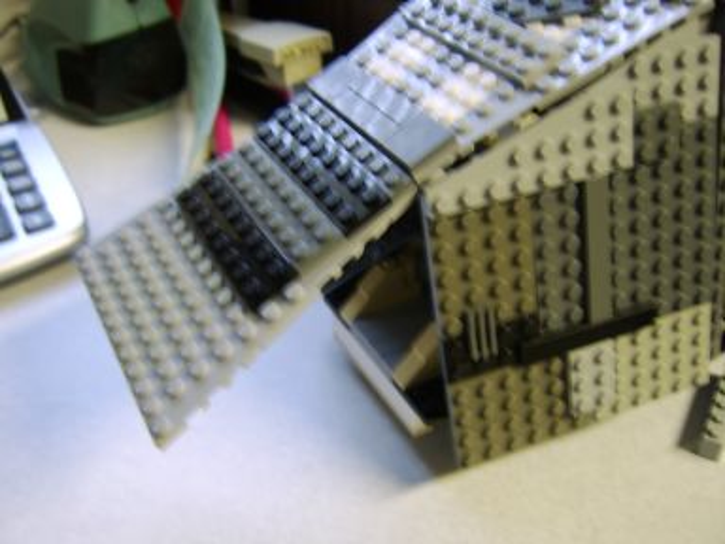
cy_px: 272
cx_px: 362
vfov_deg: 45.4
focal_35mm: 31
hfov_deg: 58.4
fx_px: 649
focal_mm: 8.13
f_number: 2.7
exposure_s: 1/6
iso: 71
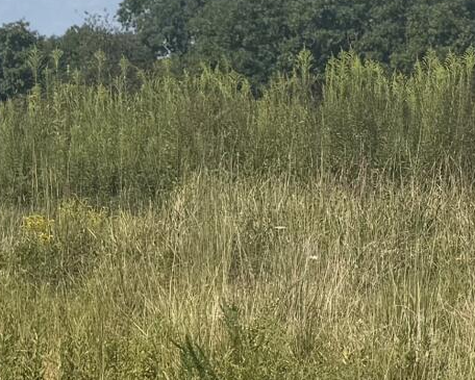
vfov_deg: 10.0
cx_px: 417
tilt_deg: -1.4
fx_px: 2165
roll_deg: -0.7
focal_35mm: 154
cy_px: 123
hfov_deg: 12.4
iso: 80
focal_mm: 6.76
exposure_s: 1/6173
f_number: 1.78
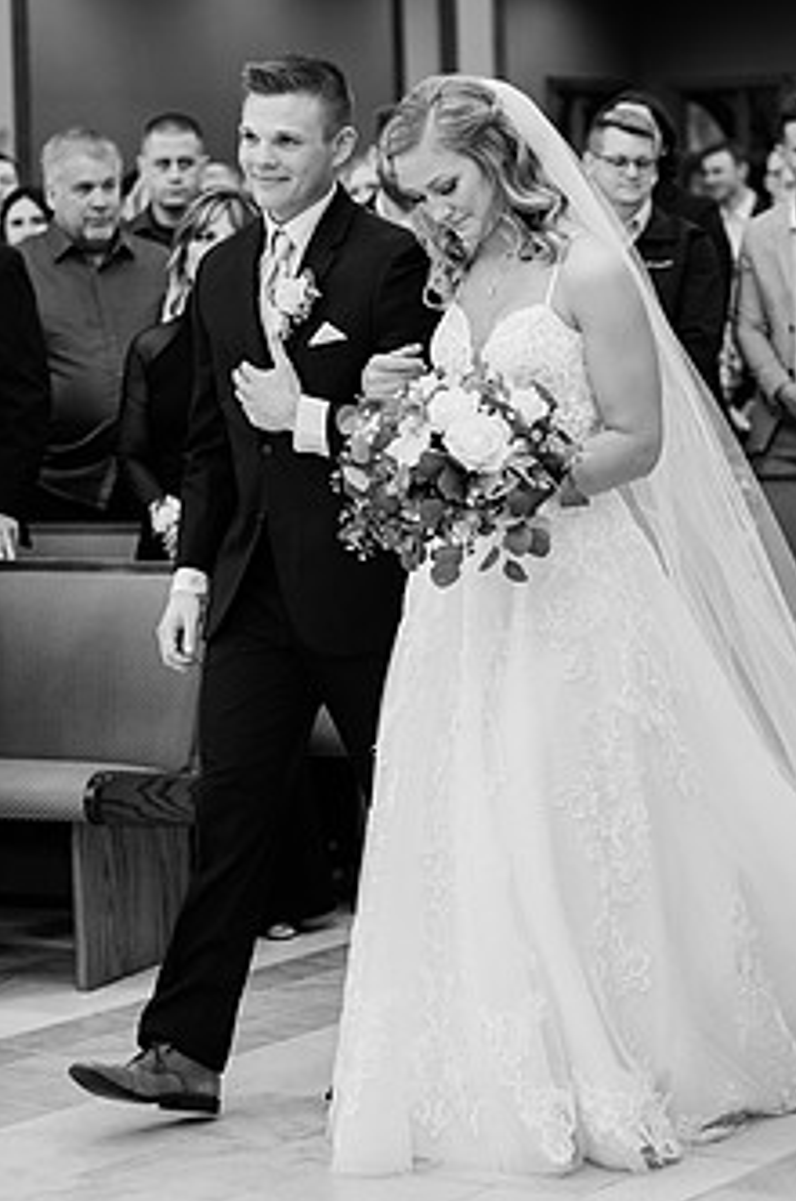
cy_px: 539
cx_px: 440
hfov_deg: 14.3
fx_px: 3164
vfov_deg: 21.5
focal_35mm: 95
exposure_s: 1/250
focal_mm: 70
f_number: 2.8
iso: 1600
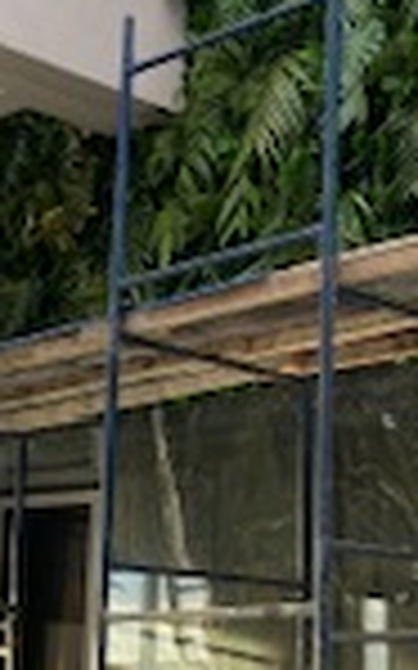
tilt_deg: +12.7
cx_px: 225
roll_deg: -1.4
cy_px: 418
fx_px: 1624
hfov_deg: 14.7
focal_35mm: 89
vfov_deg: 23.2
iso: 40
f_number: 1.8
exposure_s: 1/120
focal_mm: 4.25
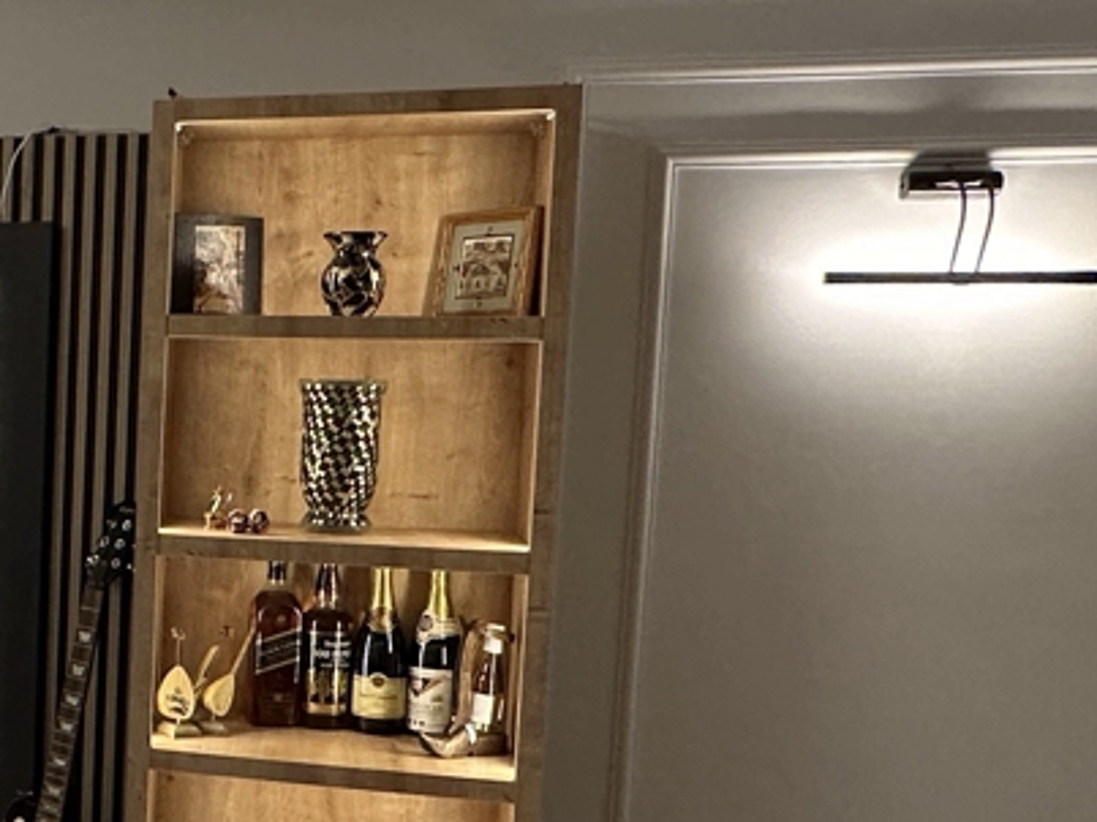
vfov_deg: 29.0
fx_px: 1584
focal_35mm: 50
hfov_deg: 32.0
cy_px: 506
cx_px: -207
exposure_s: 1/100
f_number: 2.2
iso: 200
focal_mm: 2.22
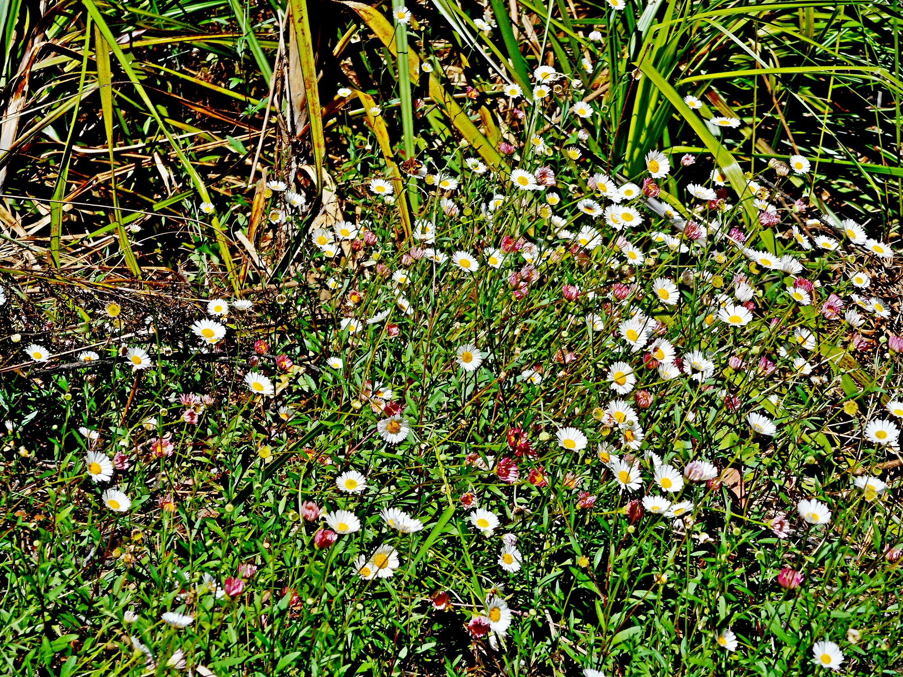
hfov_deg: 19.3
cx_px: 452
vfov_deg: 14.5
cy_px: 338
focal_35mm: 102
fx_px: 2661
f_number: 5.8
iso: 80
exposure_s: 1/500
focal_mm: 18.2
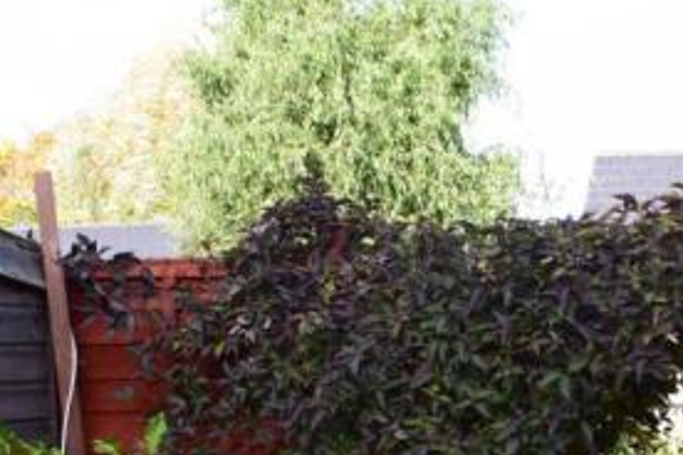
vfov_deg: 20.3
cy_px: 496
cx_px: 489
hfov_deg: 31.0
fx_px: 1214
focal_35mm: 64
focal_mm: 18
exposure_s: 1/160
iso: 400
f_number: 9
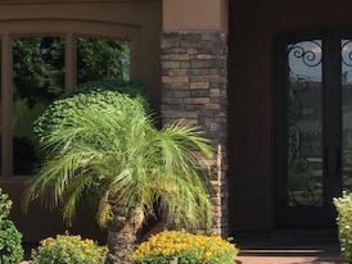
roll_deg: +0.0
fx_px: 1354
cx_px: 319
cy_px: 126
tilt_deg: +0.5
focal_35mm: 133
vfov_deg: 11.2
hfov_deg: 14.7
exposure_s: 1/479
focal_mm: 6.6
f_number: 2.8
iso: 20
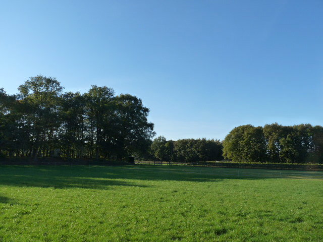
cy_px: 121
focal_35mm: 27
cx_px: 162
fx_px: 252
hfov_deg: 65.3
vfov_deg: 51.4
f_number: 5.6
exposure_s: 1/320
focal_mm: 4.8
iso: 160
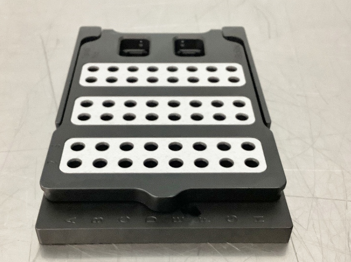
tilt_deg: -42.3
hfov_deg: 43.0
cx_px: 166
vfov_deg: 32.7
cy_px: 150
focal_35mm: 44
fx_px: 445
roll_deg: -1.2
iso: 320
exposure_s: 1/40
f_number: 2.4
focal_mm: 3.3
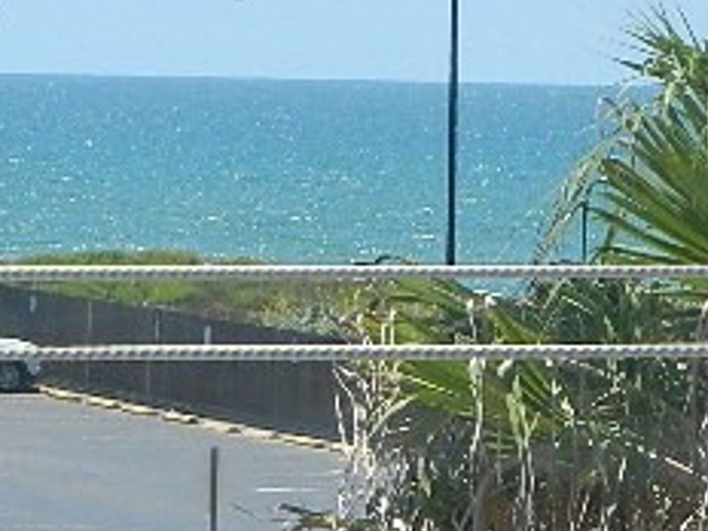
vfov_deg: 3.3
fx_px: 9306
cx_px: -88
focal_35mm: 455
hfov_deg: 4.3
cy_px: 327
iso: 110
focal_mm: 18.6
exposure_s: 1/500
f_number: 4.5
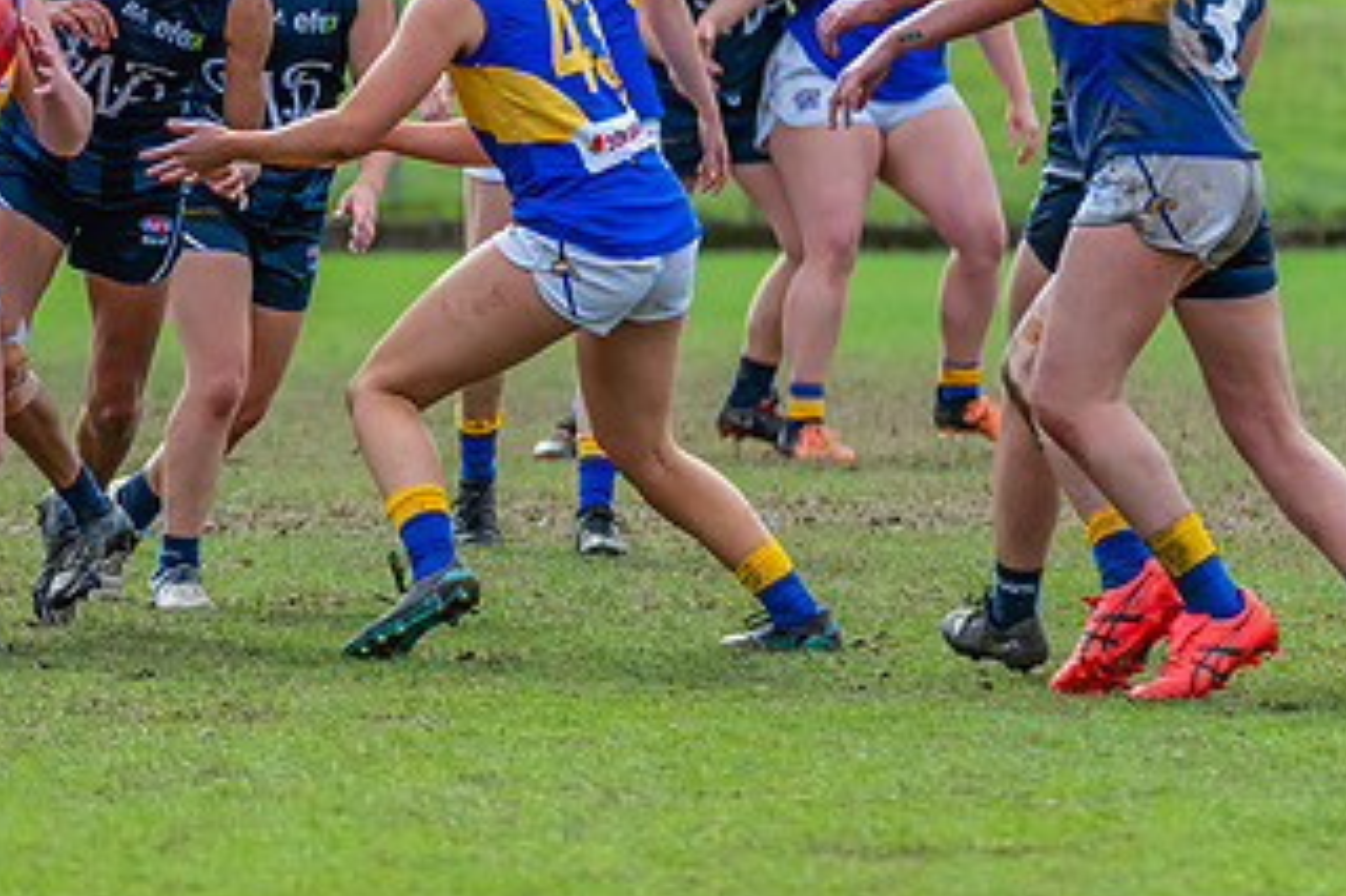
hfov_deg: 3.0
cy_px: 213
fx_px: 25971
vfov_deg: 2.0
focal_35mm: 695
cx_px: 79
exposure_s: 1/1600
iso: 800
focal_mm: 300
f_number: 5.6
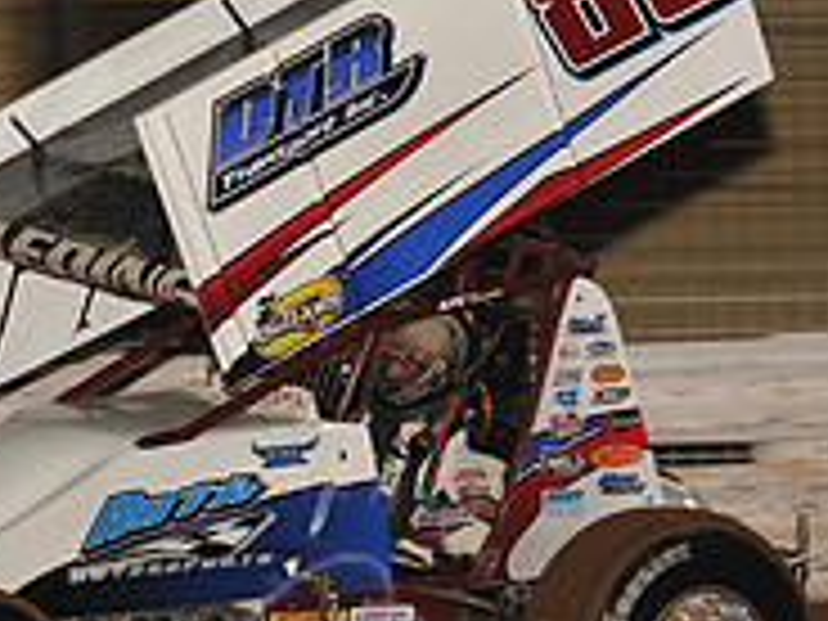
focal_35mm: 364
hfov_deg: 5.4
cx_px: 297
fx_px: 8707
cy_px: 320
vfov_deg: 4.1
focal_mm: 120
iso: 640
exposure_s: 1/320
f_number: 6.3
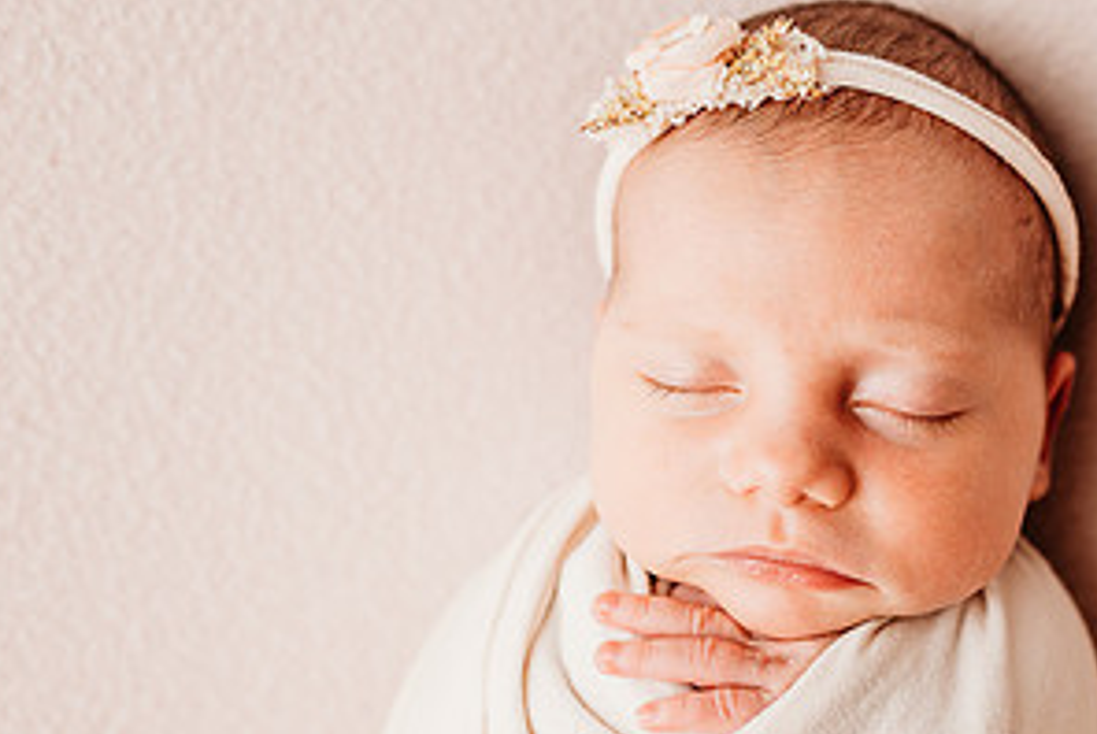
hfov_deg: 41.0
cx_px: 786
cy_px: 476
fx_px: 1434
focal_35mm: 47
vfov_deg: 28.6
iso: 100
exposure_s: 1/200
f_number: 2.2
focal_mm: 24
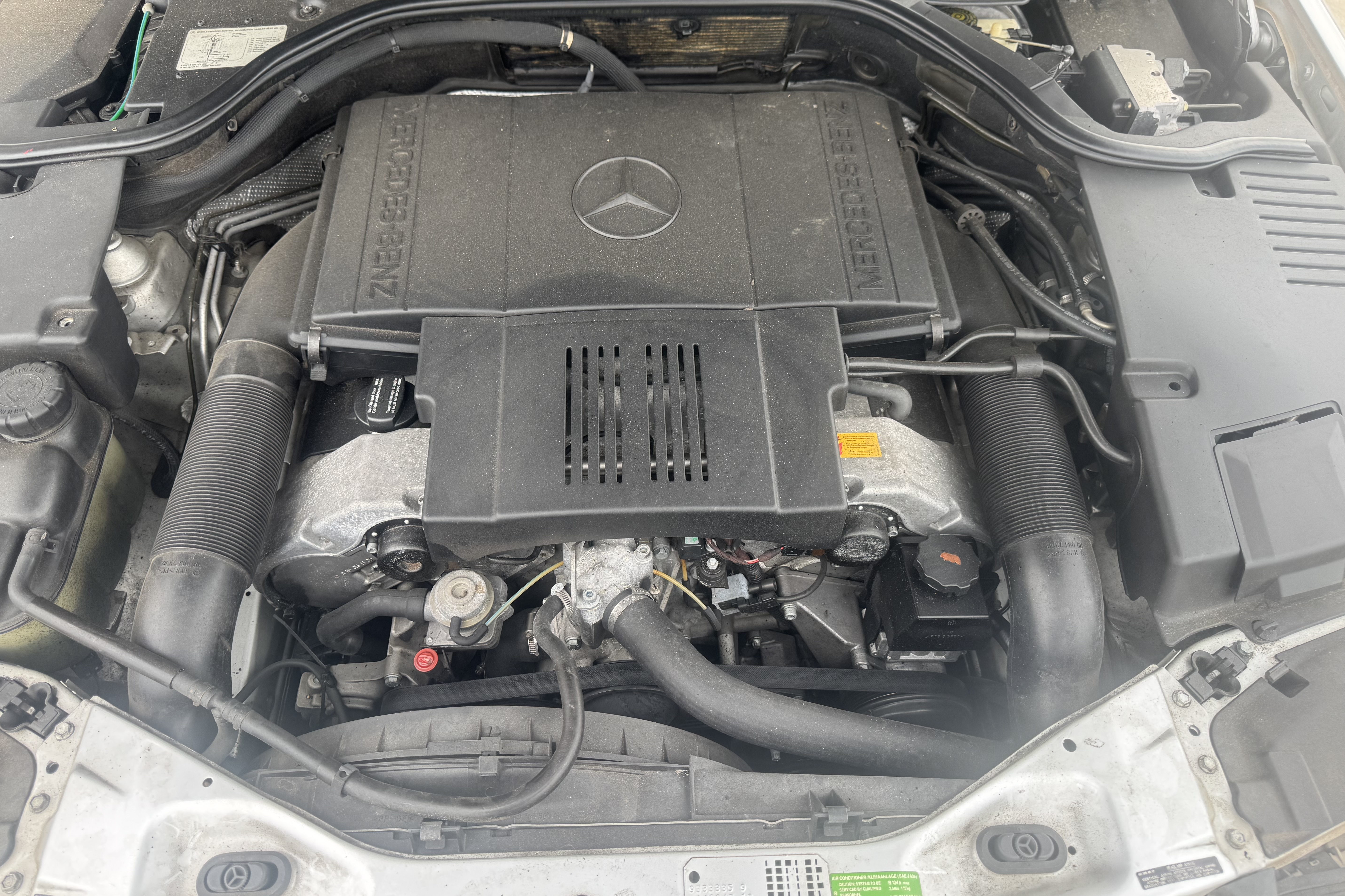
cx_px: 673
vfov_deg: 51.2
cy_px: 407
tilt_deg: -52.2
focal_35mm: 25
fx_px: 934
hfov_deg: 71.5
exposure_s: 1/170
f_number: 1.78
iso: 80
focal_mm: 6.76
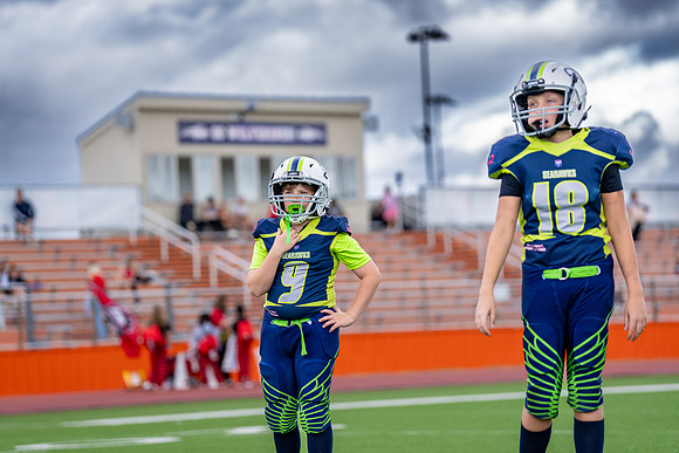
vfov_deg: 9.6
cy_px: 209
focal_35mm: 143
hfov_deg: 14.3
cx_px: 312
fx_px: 2697
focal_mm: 132
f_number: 2.8
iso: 320
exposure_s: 1/2000
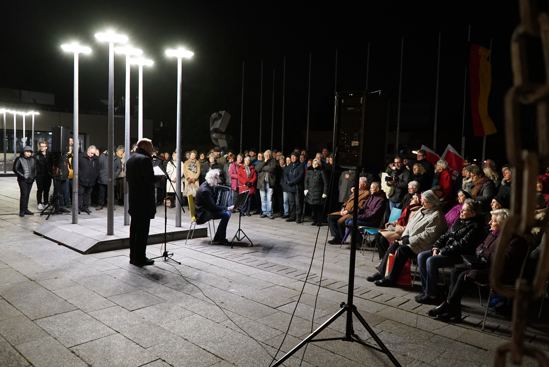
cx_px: 274
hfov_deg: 65.4
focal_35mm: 28
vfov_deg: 46.5
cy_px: 184
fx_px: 427
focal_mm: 28
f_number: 4
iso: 6400
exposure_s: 1/60
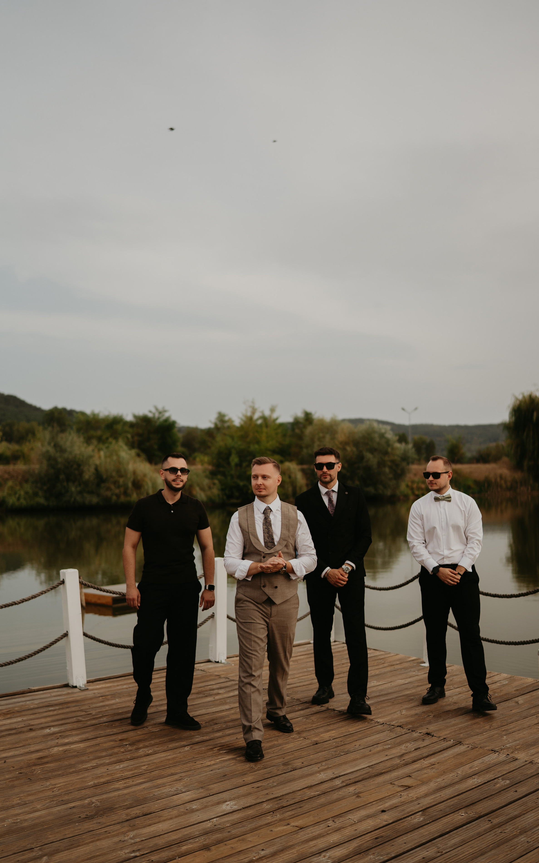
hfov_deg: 35.3
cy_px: 428
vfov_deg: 54.0
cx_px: 283
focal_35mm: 36
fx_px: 846
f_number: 1.6
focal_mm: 35
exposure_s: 1/2000
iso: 80
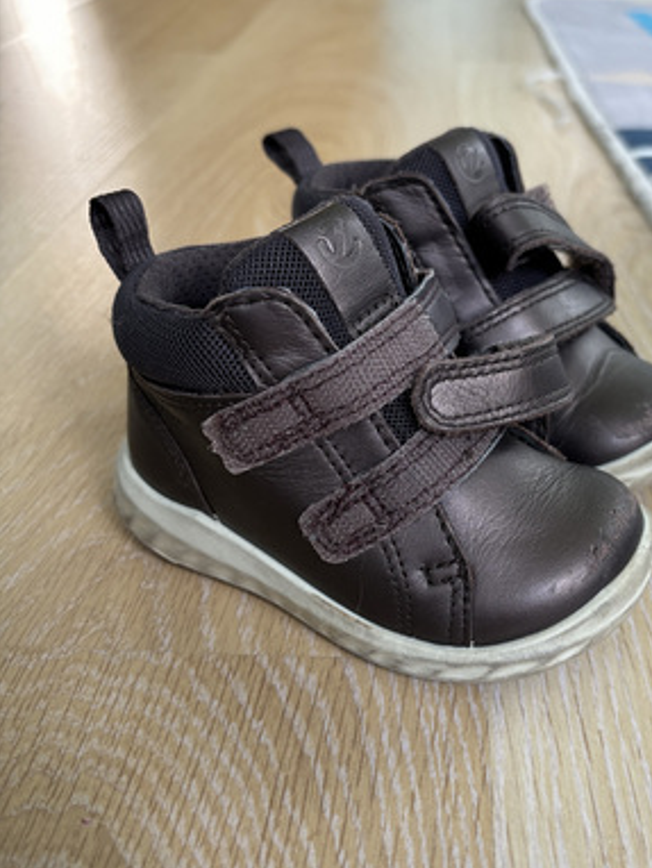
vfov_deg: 53.9
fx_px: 853
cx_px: 424
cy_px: 454
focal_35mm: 34
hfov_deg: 41.4
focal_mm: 5.96
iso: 125
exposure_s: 1/108
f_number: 1.6
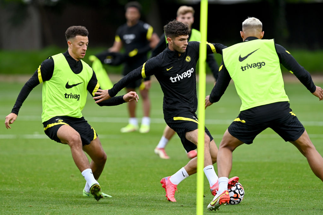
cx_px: 162
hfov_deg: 5.2
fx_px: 3589
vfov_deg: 3.4
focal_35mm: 400
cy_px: 108
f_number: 4
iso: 1250
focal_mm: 400
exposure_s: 1/1250
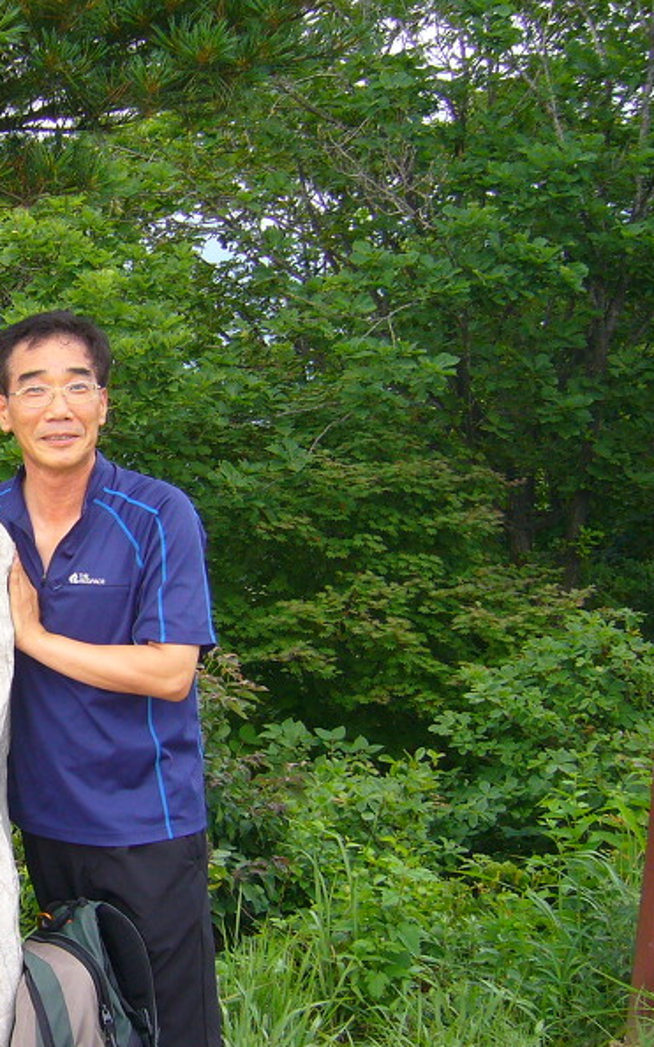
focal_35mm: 64
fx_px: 1826
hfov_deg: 19.0
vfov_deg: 32.0
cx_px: -159
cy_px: 532
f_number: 2.8
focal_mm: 5.8
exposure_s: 1/250
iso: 80
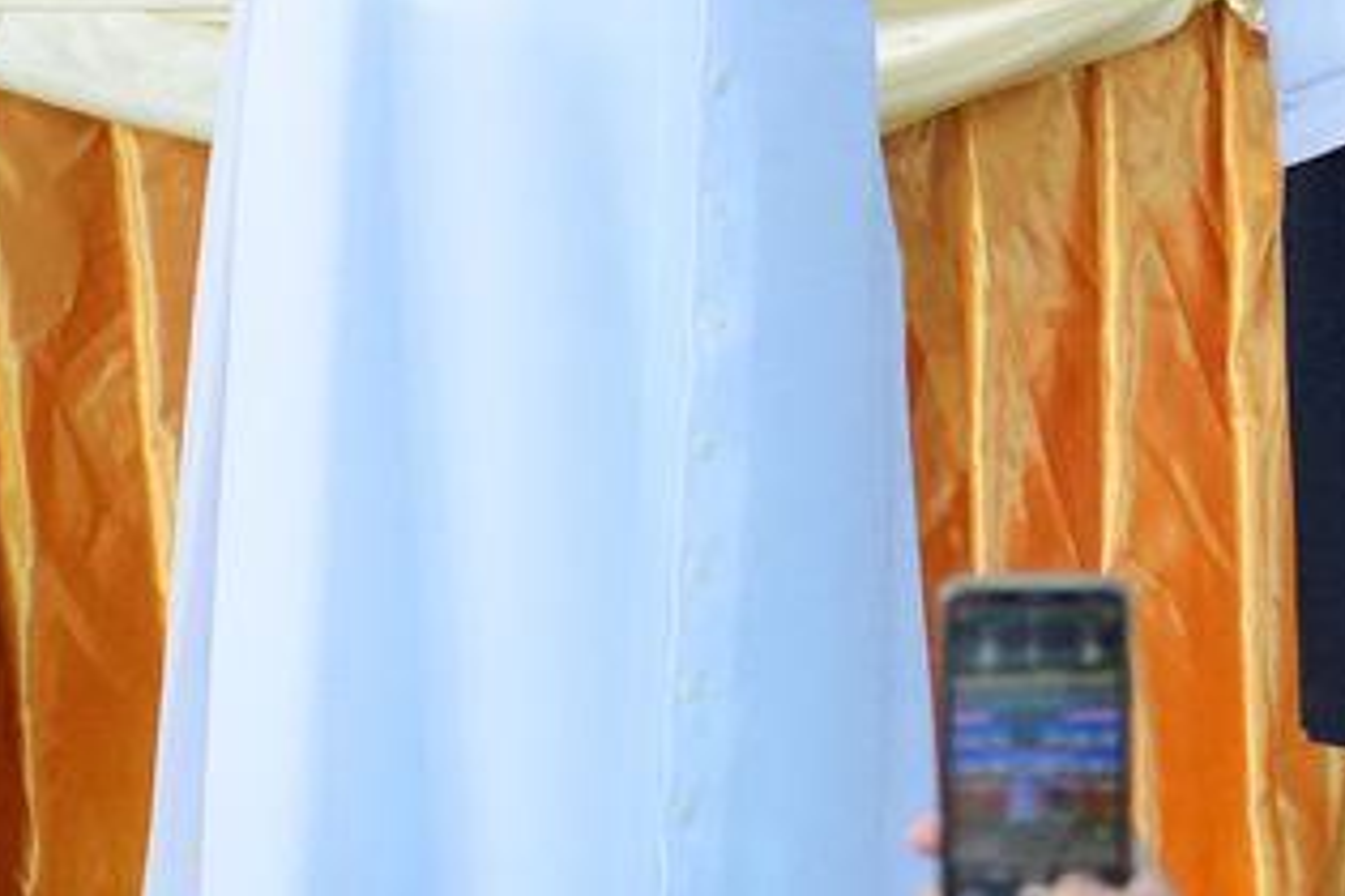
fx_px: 23984
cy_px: -700
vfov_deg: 2.1
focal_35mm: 642
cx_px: 1044
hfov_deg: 3.2
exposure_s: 1/640
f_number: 5.6
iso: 6400
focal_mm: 120
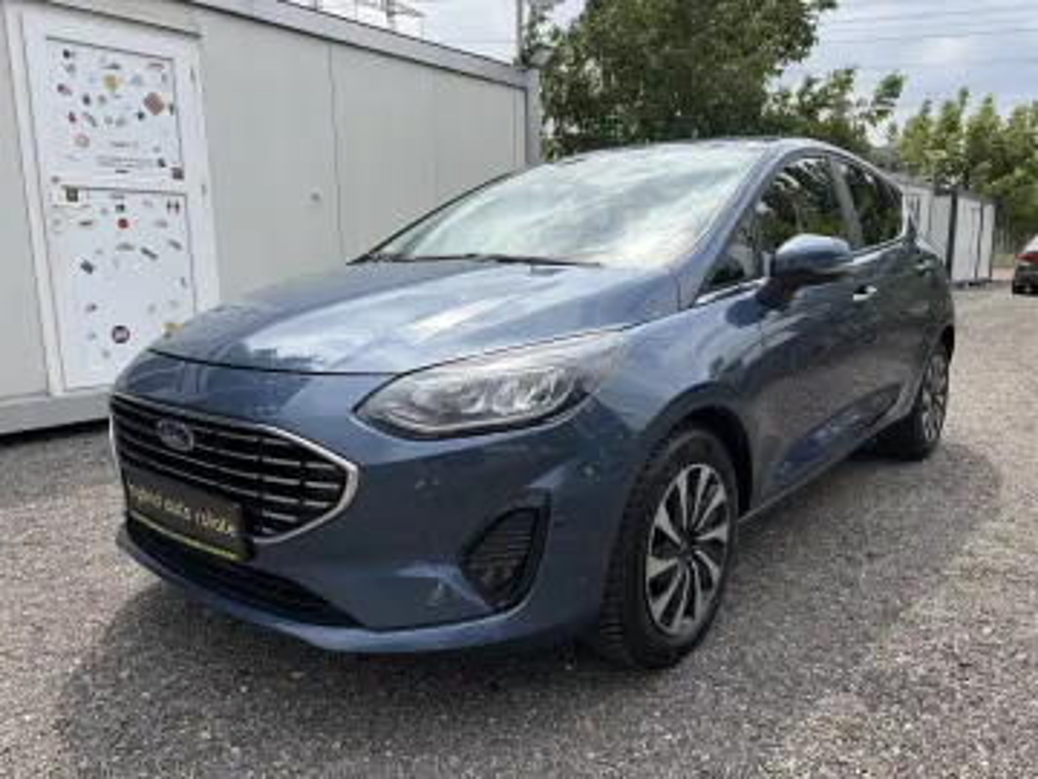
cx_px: 519
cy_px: 390
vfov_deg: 53.1
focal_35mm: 26
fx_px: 780
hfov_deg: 67.3
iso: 64
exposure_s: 1/3448
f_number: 1.6
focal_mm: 5.96
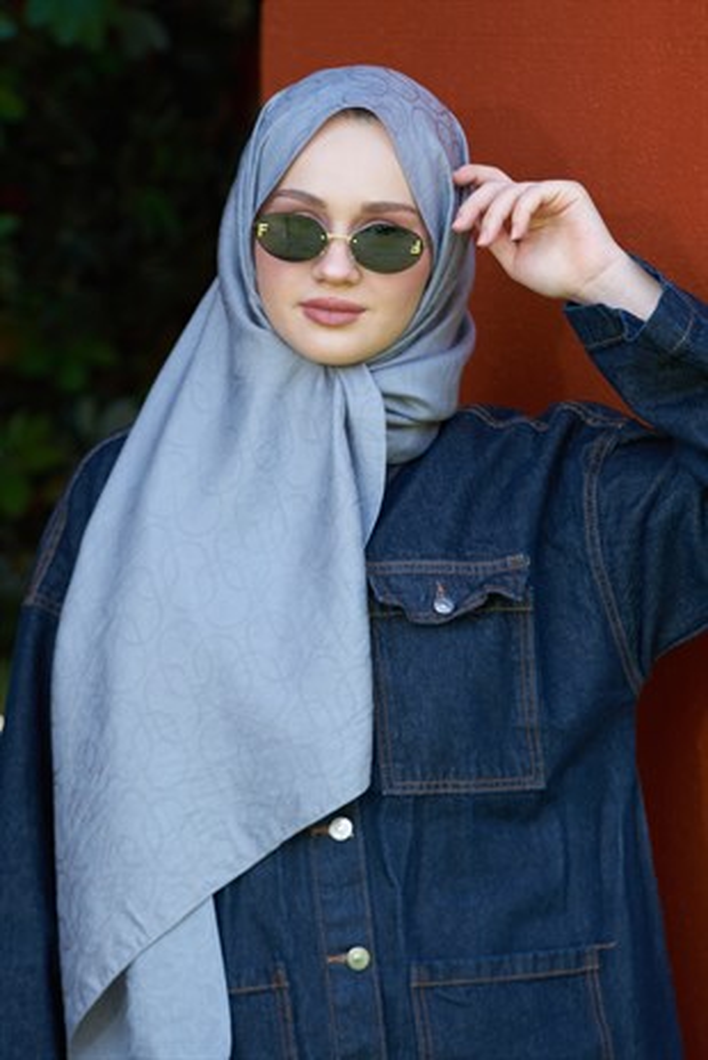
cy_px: 530
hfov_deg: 8.3
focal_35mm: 165
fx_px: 4860
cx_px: 354
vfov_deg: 12.4
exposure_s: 1/200
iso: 200
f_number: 4
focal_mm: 165
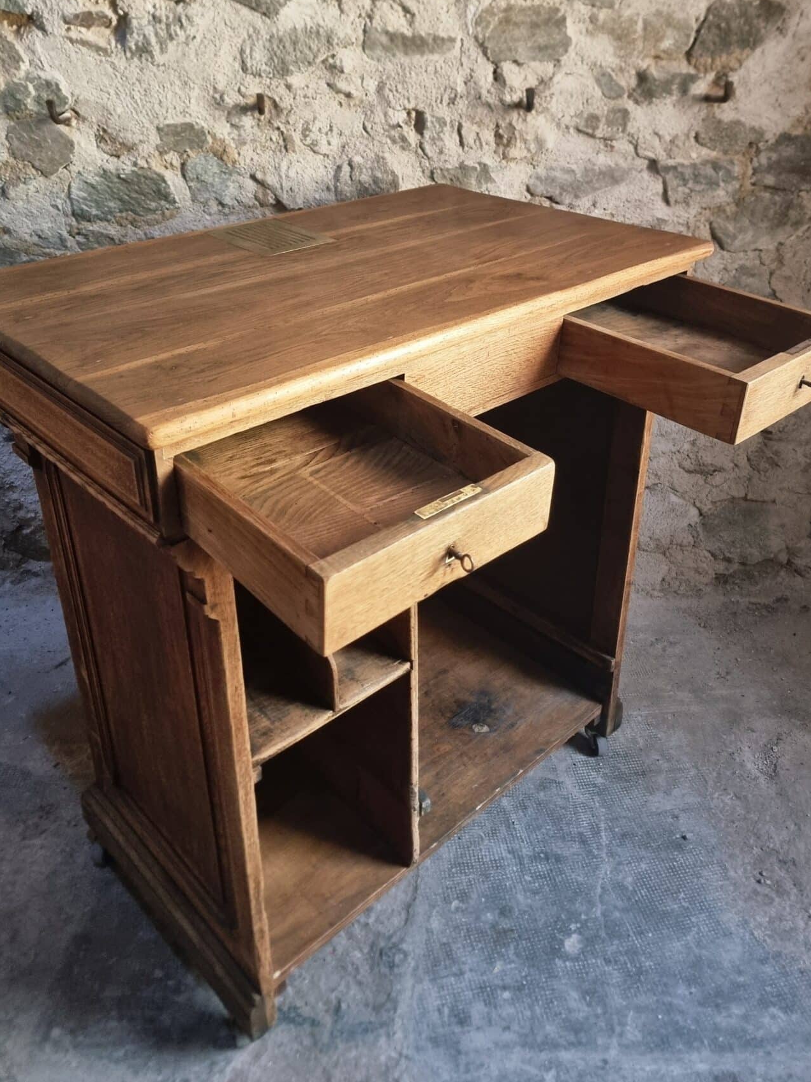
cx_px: 428
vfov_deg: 61.1
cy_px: 433
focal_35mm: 29
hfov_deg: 48.2
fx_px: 906
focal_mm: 6.7
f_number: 1.8
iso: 640
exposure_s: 1/33
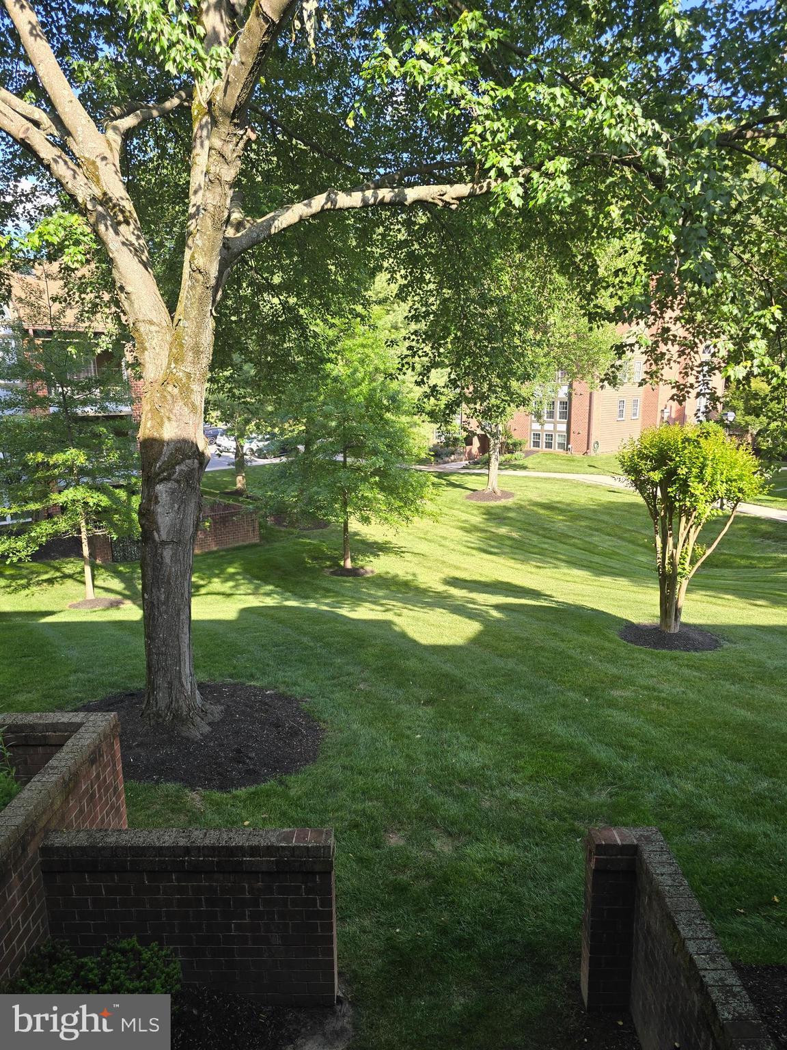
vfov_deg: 73.9
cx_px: 394
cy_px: 525
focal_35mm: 23
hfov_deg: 58.9
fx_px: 697
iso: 16
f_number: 1.7
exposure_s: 1/180
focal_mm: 6.3
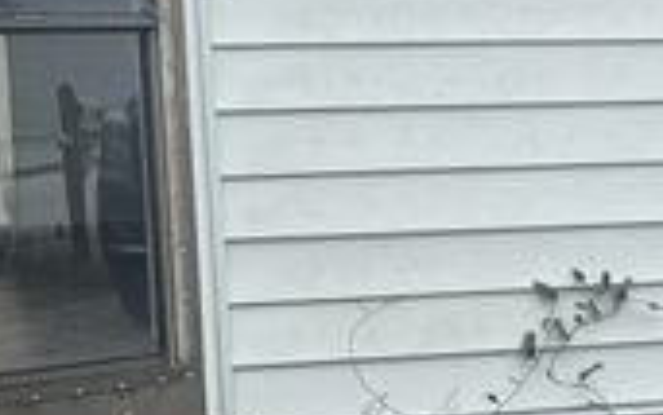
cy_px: 345
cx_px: 1349
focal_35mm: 152
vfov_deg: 8.6
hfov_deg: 12.1
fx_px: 2747
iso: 80
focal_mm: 6.76
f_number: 1.78
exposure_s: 1/1653
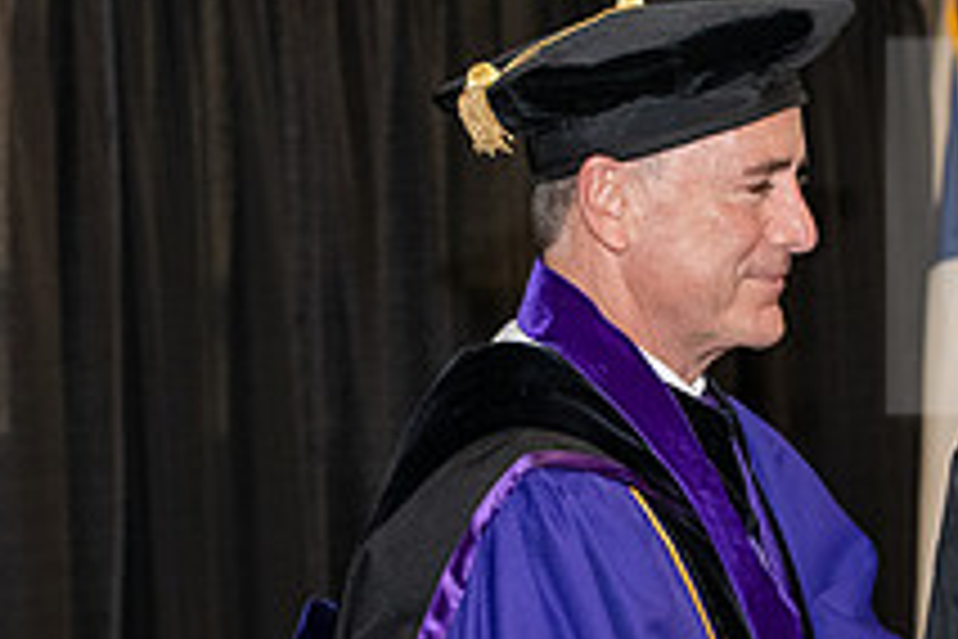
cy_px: 583
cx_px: 751
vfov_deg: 7.2
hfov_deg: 10.7
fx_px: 5082
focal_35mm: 191
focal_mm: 70
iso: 2500
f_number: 5.6
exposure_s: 1/200
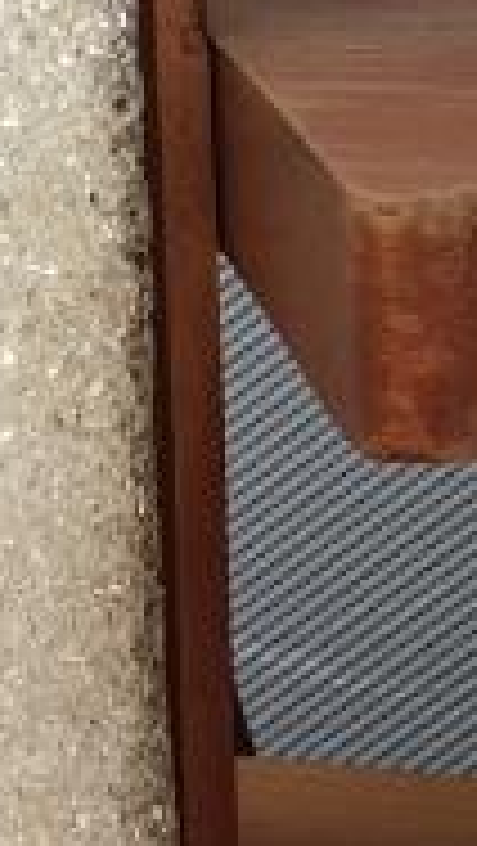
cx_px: 706
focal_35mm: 154
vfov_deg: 13.9
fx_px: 3457
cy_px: 216
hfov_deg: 7.8
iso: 50
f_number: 2.4
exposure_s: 1/100
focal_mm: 4.3
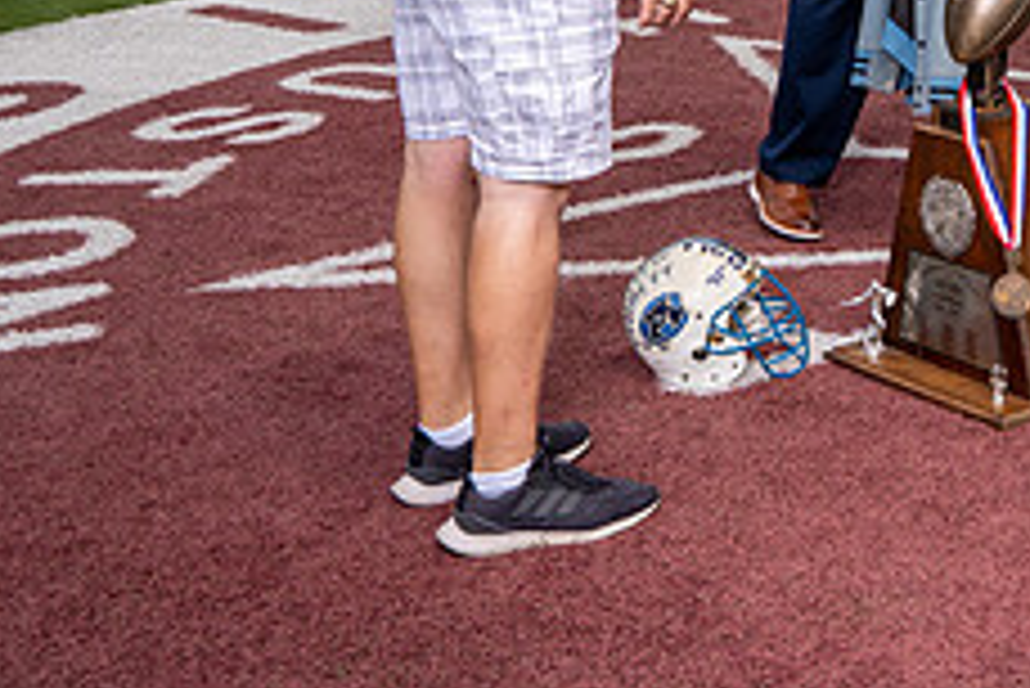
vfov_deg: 18.3
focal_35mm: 68
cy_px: -271
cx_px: 1254
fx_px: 1947
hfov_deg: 26.2
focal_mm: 24
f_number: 11
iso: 100
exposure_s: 1/200
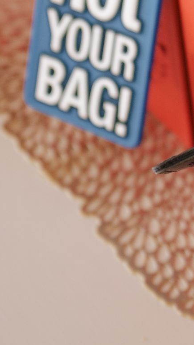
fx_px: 1730
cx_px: 460
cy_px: -130
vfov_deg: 11.1
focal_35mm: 189
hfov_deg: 6.1
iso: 800
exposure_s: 1/200
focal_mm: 50
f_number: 3.5
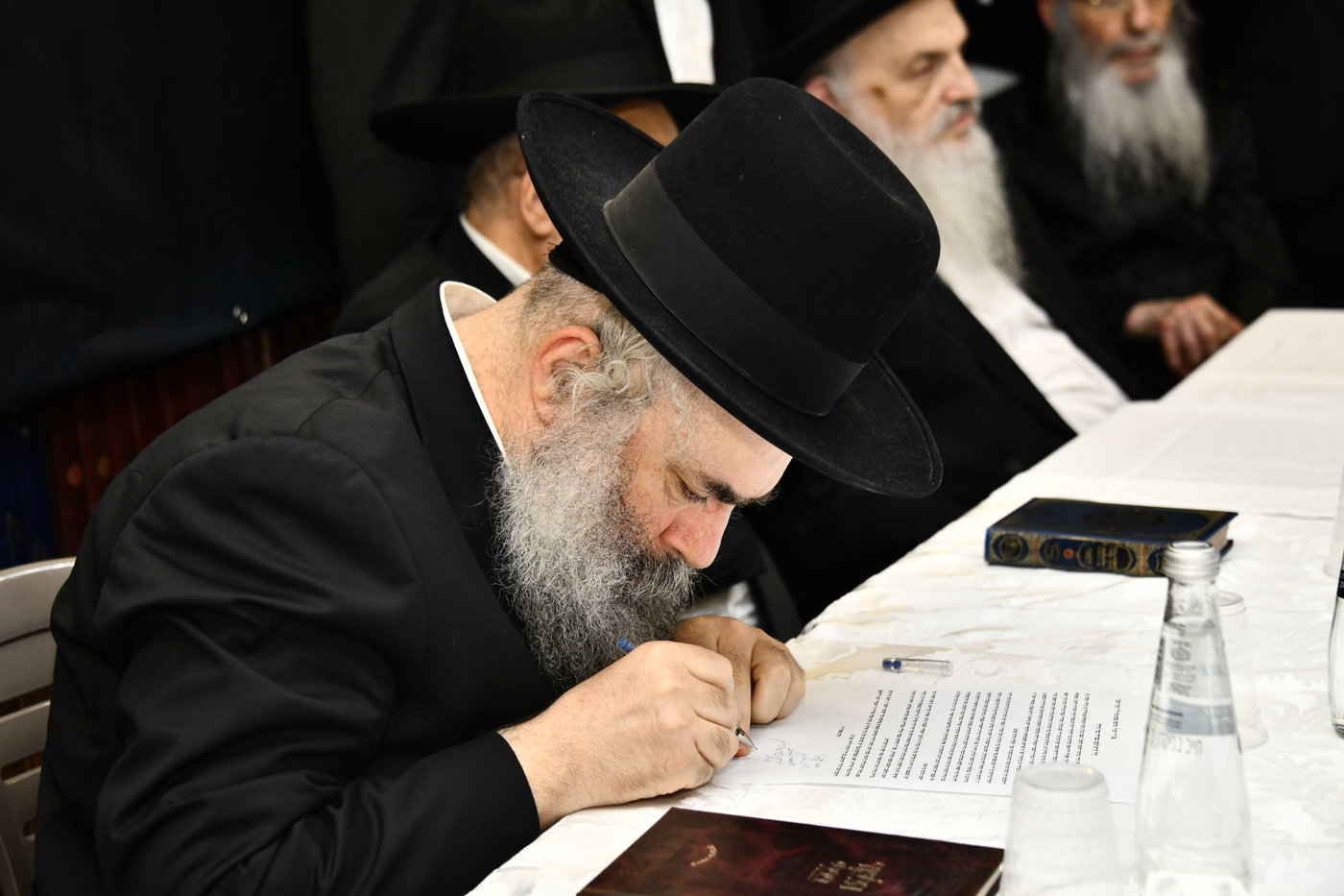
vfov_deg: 18.9
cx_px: 672
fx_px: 2687
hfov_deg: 28.1
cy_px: 448
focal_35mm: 72
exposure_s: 1/160
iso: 1000
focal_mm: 72
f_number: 5.6
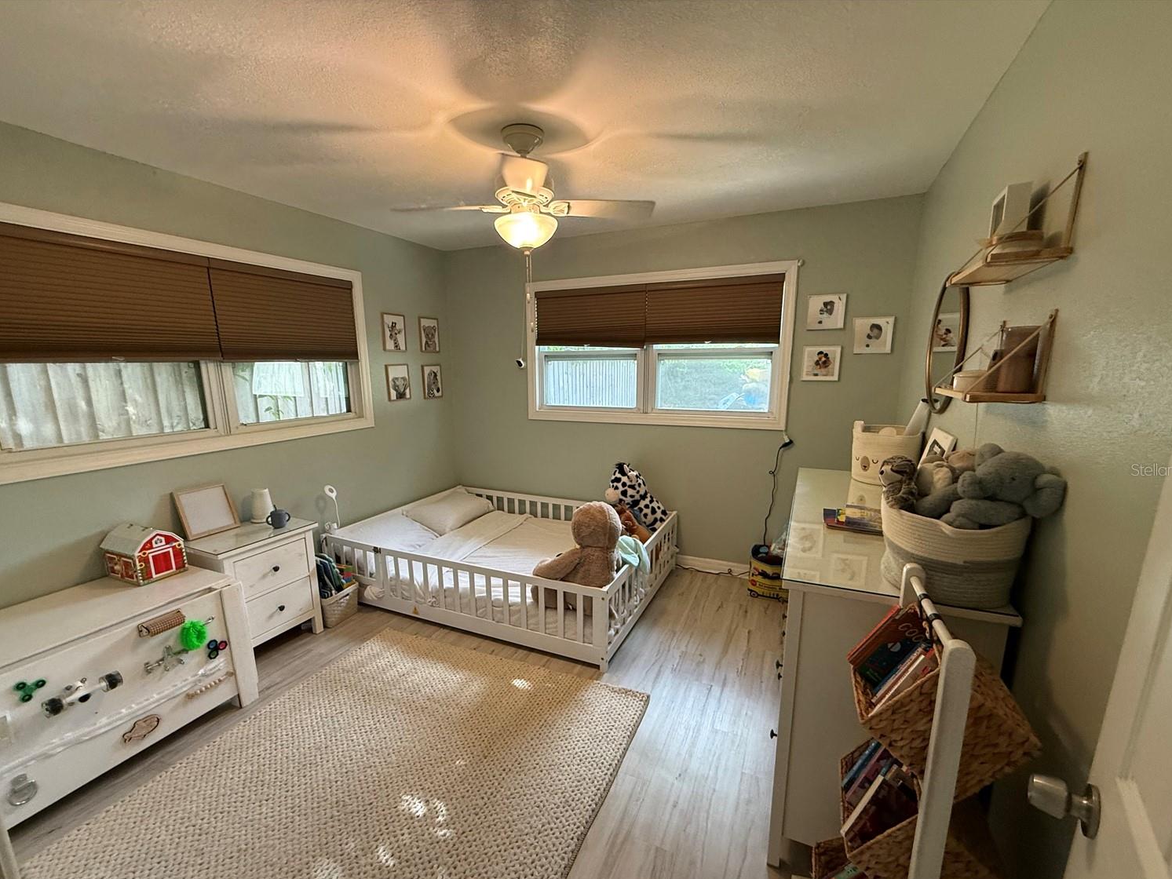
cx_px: 577
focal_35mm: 15
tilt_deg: -11.0
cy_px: 469
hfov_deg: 98.2
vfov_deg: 81.6
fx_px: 508
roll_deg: +0.4
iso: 250
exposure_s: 1/60
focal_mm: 2.22
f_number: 2.2
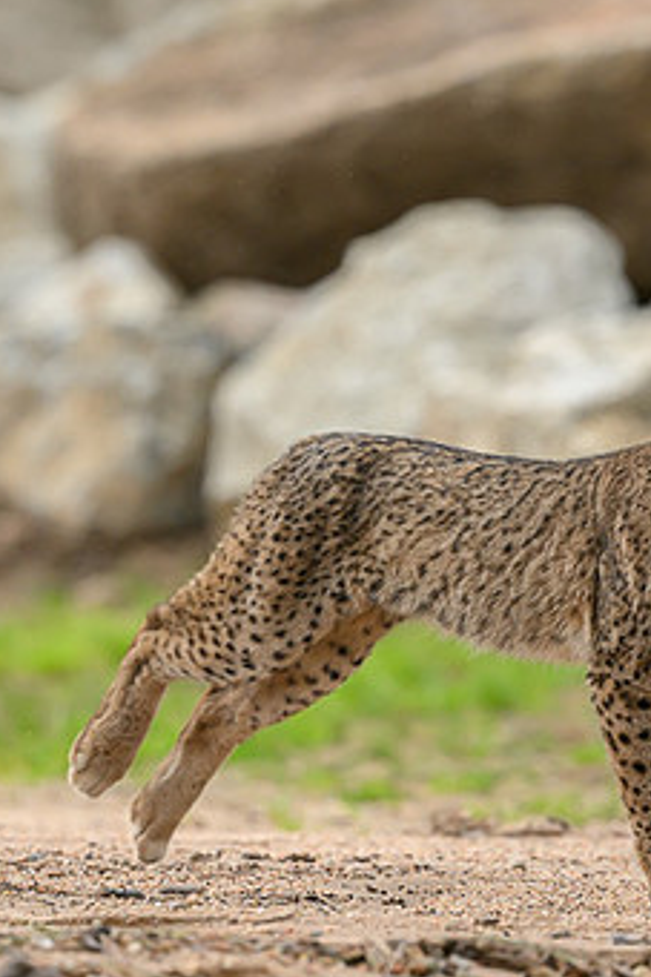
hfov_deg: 1.6
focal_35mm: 869
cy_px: 332
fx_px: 23594
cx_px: 499
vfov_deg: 2.4
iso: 450
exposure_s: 1/2000
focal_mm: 400
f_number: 4
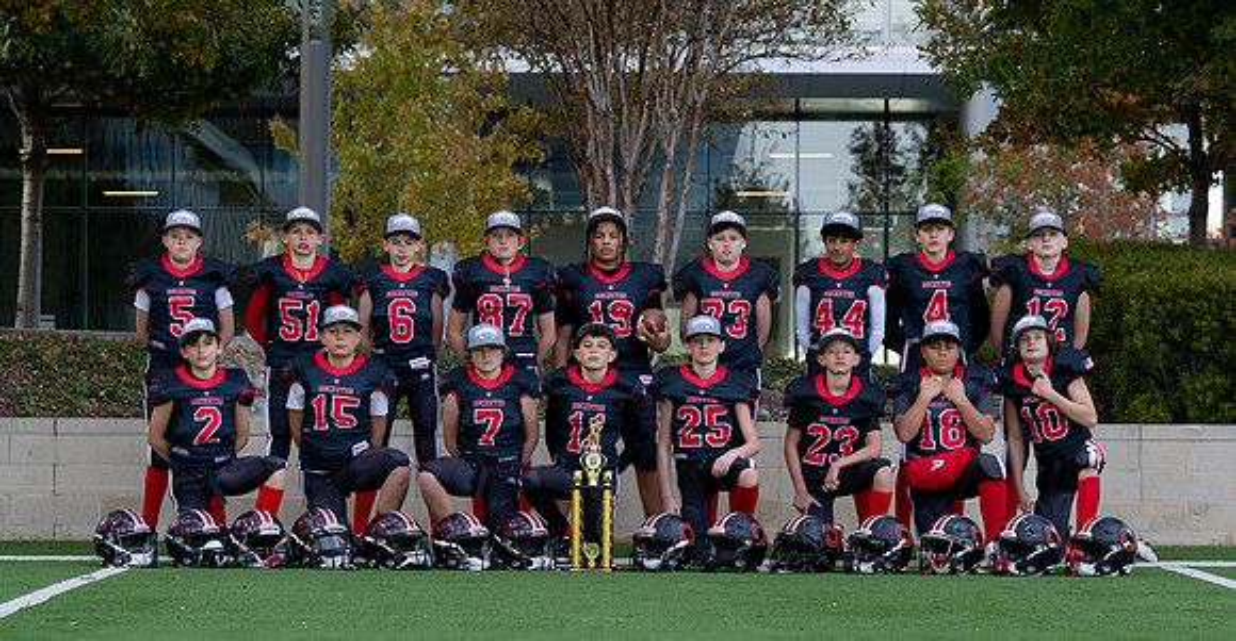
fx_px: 3270
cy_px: 400
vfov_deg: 11.2
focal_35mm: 102
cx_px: 555
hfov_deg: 21.4
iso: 250
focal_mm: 70
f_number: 4.5
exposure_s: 1/500
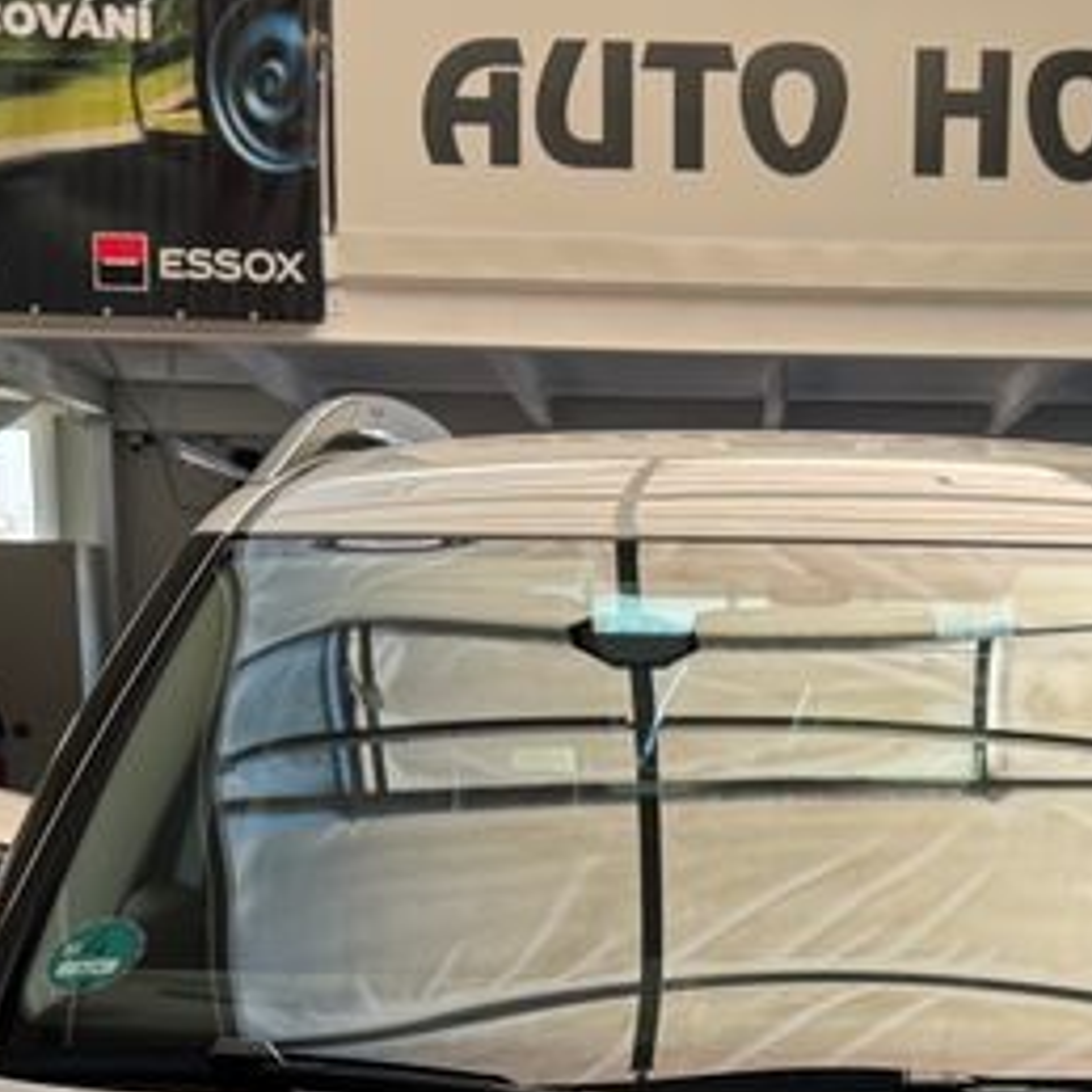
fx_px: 2998
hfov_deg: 20.4
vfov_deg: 19.2
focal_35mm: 84
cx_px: 856
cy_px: 1379
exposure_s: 1/121
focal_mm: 6.76
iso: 125
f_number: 1.78
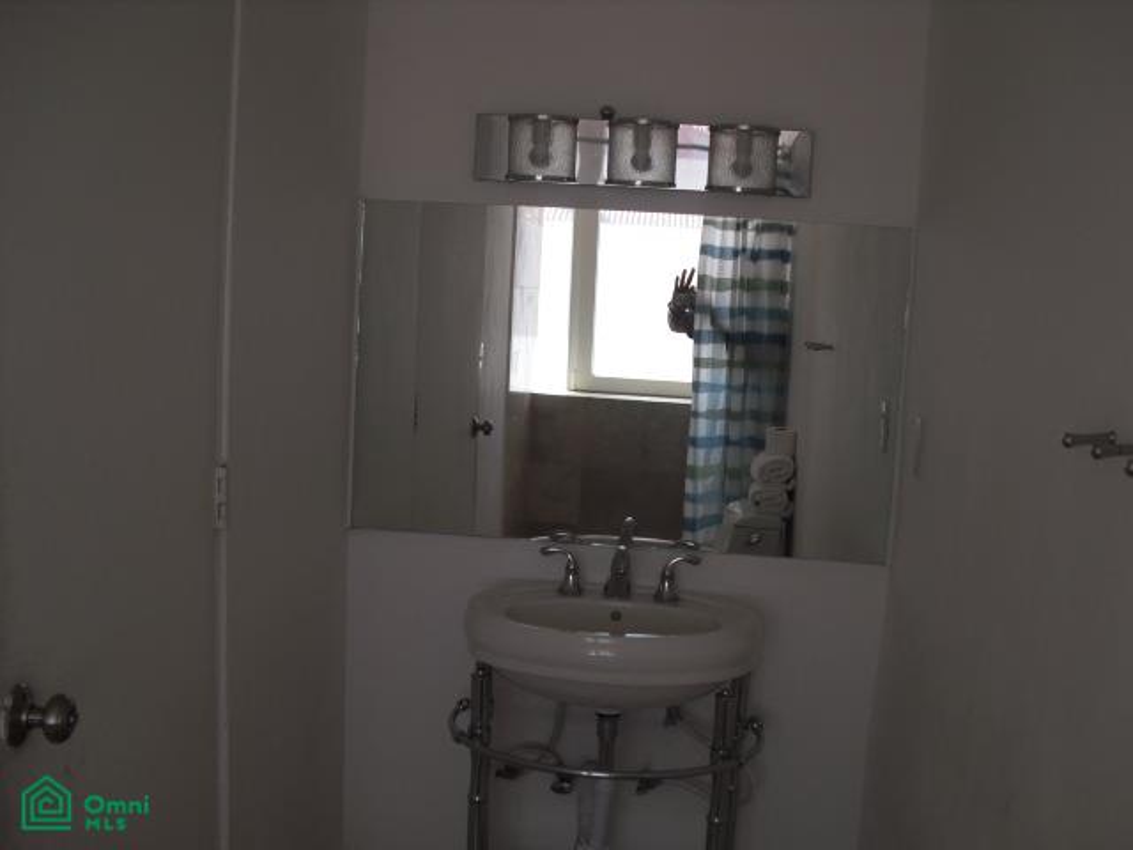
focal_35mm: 36
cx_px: 566
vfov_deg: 39.7
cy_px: 425
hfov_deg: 51.4
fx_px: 1178
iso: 100
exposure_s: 1/250
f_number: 3.1
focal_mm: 6.3
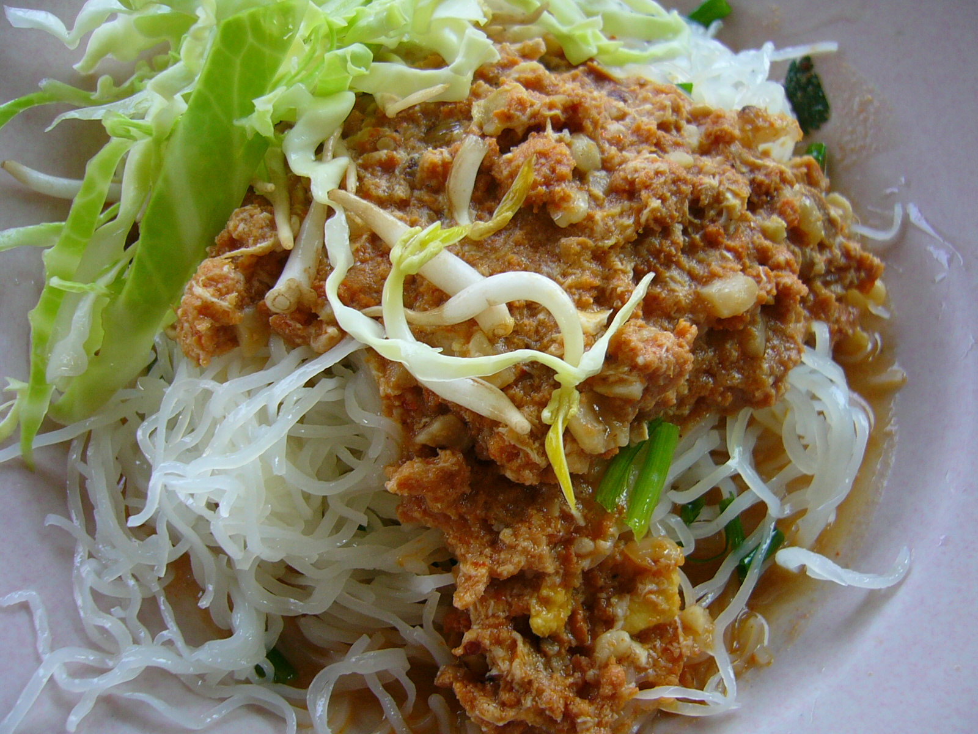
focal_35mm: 35
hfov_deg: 52.6
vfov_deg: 40.7
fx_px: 989
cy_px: 367
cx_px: 489
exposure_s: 1/60
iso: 100
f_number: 2.8
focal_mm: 5.8
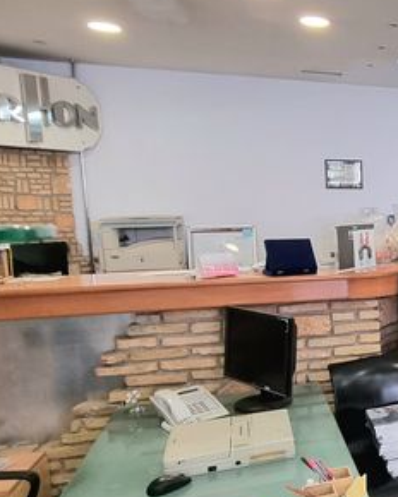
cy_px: 276
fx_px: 412
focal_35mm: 28
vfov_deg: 62.0
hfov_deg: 33.6
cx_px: 540
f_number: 2.2
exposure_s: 1/50
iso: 160
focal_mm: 2.2
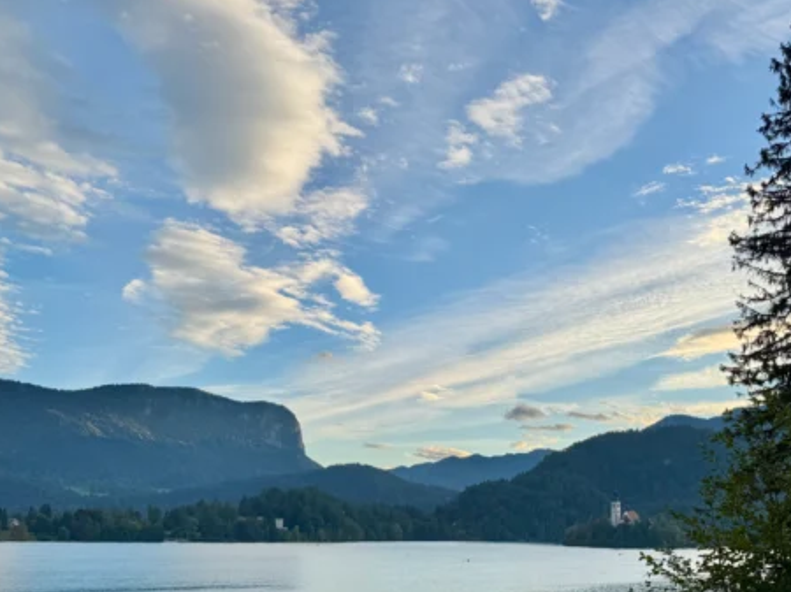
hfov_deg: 45.7
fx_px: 936
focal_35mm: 41
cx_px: 445
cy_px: 490
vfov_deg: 33.9
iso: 80
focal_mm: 6.76
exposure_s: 1/2105
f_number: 1.78
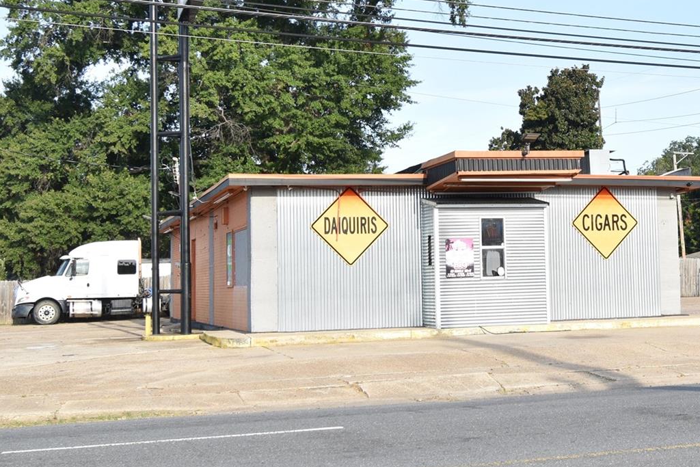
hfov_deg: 33.0
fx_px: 1167
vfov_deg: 22.6
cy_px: 171
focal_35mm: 60
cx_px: 492
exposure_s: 1/320
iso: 320
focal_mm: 20
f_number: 7.1
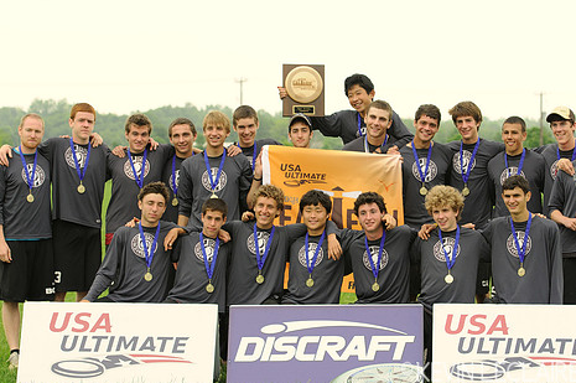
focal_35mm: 131
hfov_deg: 15.7
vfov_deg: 10.4
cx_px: 320
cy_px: 184
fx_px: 2094
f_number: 4
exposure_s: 1/320
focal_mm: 70
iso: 250
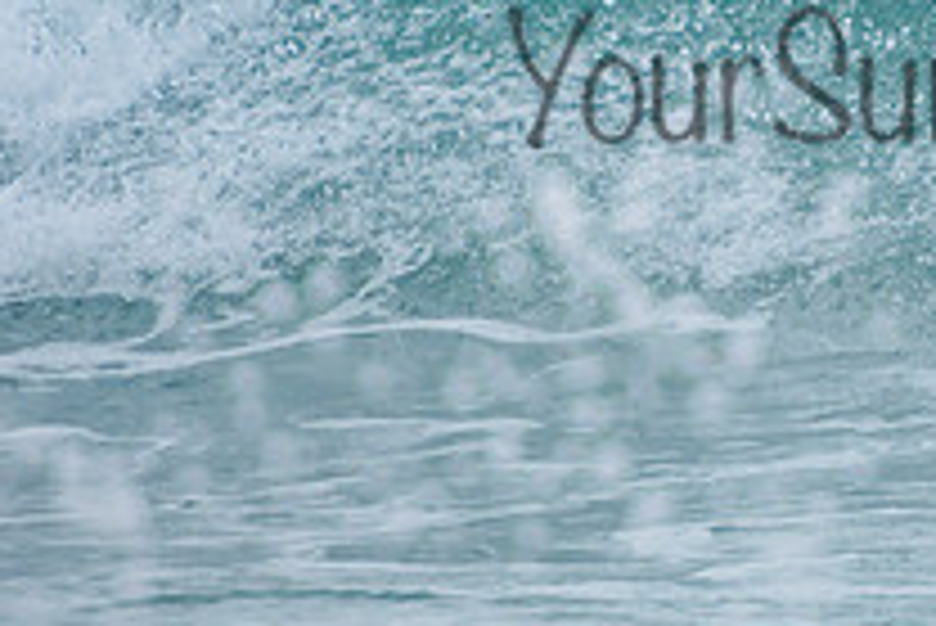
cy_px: 38
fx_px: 43501
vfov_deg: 0.8
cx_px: 972
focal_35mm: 1672
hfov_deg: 1.2
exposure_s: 1/2000
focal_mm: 400
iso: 360
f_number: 5.6
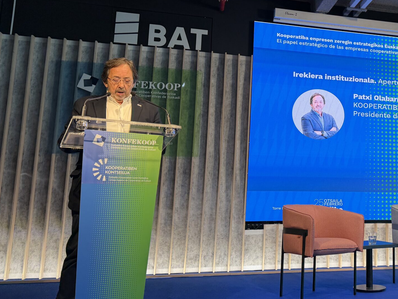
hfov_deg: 40.8
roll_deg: -0.1
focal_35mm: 43
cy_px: 108
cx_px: 350
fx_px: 494
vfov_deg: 33.4
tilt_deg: +9.7
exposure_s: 1/100
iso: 100
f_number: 1.78
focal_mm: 6.76
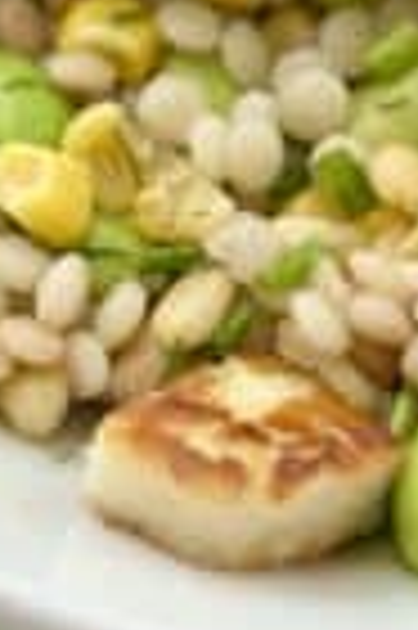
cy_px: -320
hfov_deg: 7.7
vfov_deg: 11.1
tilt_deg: -56.8
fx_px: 3108
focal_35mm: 178
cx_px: 227
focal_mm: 6.86
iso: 80
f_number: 1.78
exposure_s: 1/797
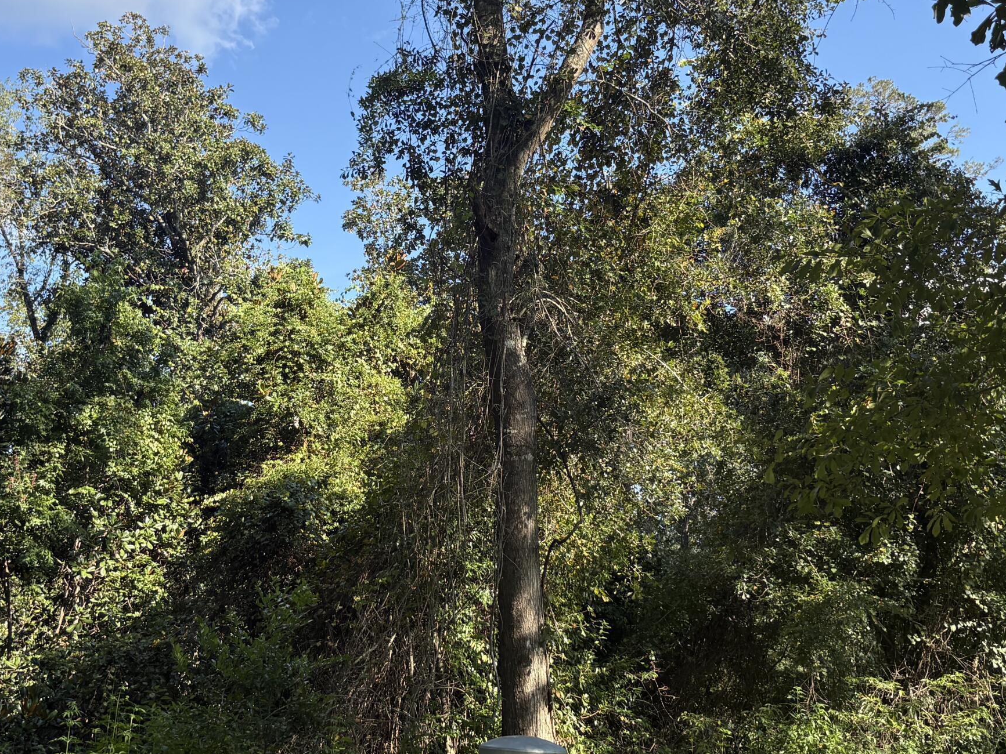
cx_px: 445
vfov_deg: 32.2
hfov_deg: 42.0
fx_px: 1308
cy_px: 367
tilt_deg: +14.6
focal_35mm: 45
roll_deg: -1.9
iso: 64
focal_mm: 5.96
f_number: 1.6
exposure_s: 1/1117
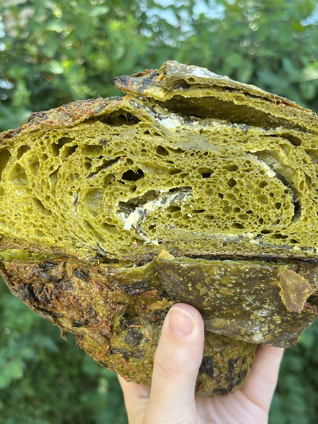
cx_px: 171
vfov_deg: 48.6
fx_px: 465
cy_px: 260
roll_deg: +4.7
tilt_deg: -13.9
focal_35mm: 38
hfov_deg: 37.7
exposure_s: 1/121
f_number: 1.6
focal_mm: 5.1
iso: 50
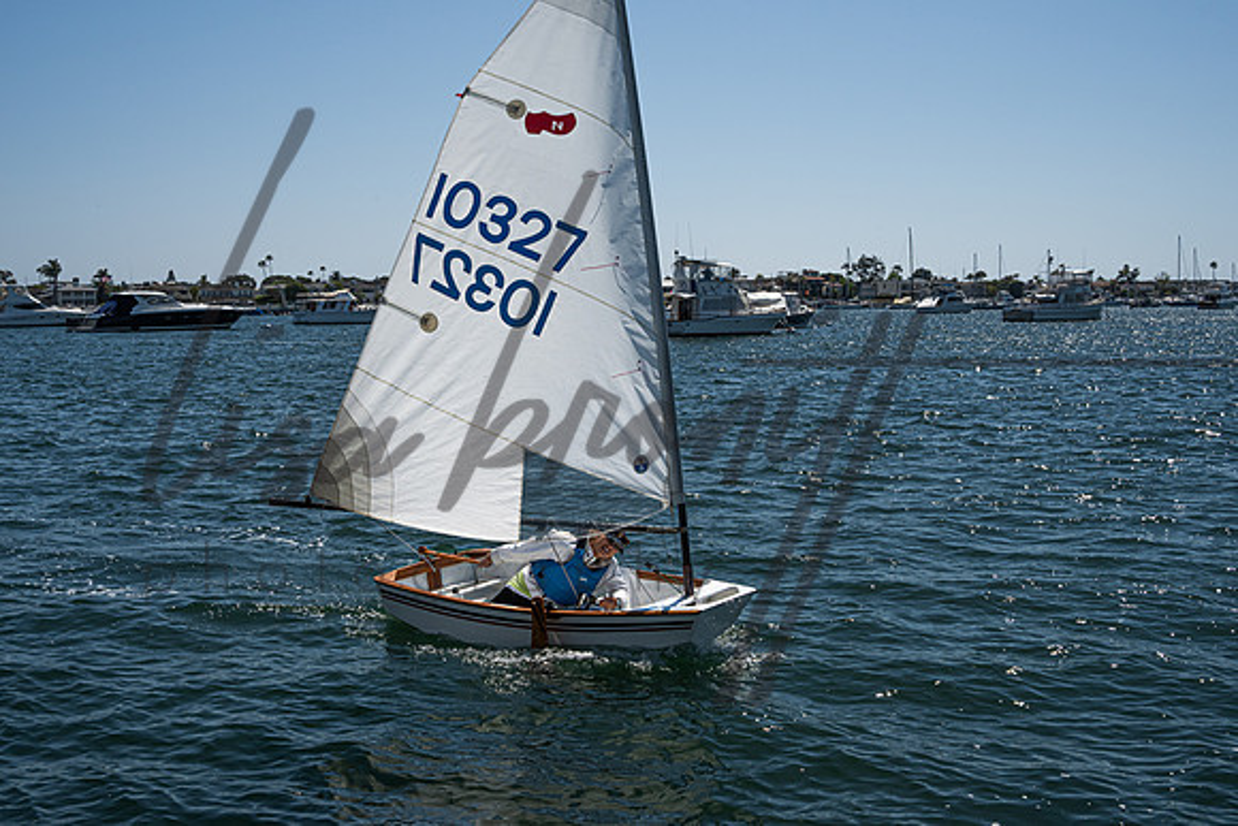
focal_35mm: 43
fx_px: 1477
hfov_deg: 45.5
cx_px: 587
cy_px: 370
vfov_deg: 31.2
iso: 250
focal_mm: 33.5
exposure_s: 1/800
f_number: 16
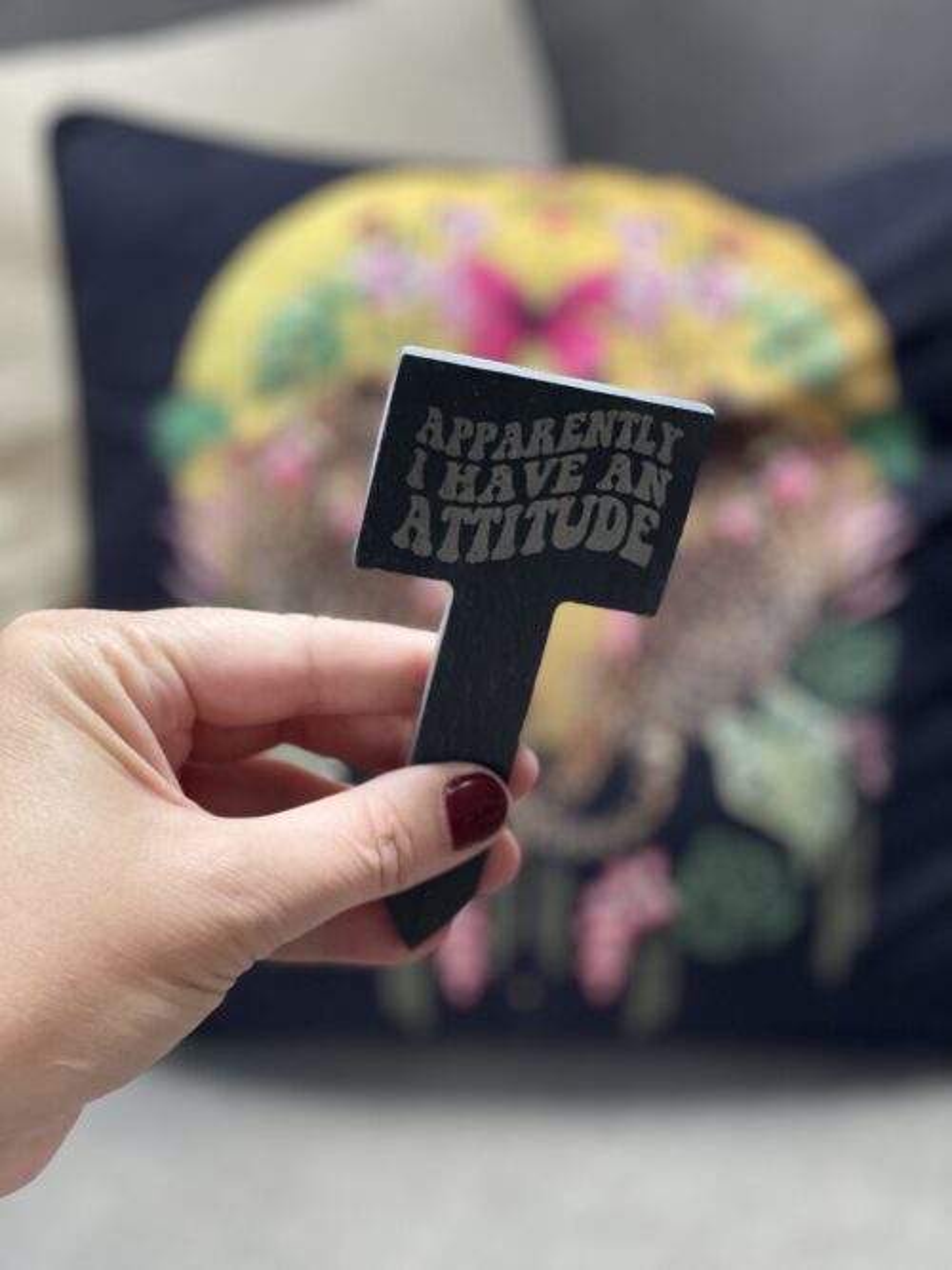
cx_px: 476
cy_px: 635
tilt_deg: -27.4
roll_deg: +0.3
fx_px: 1907
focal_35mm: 52
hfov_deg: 28.0
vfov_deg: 36.8
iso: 125
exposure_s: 1/122
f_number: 2
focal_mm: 6
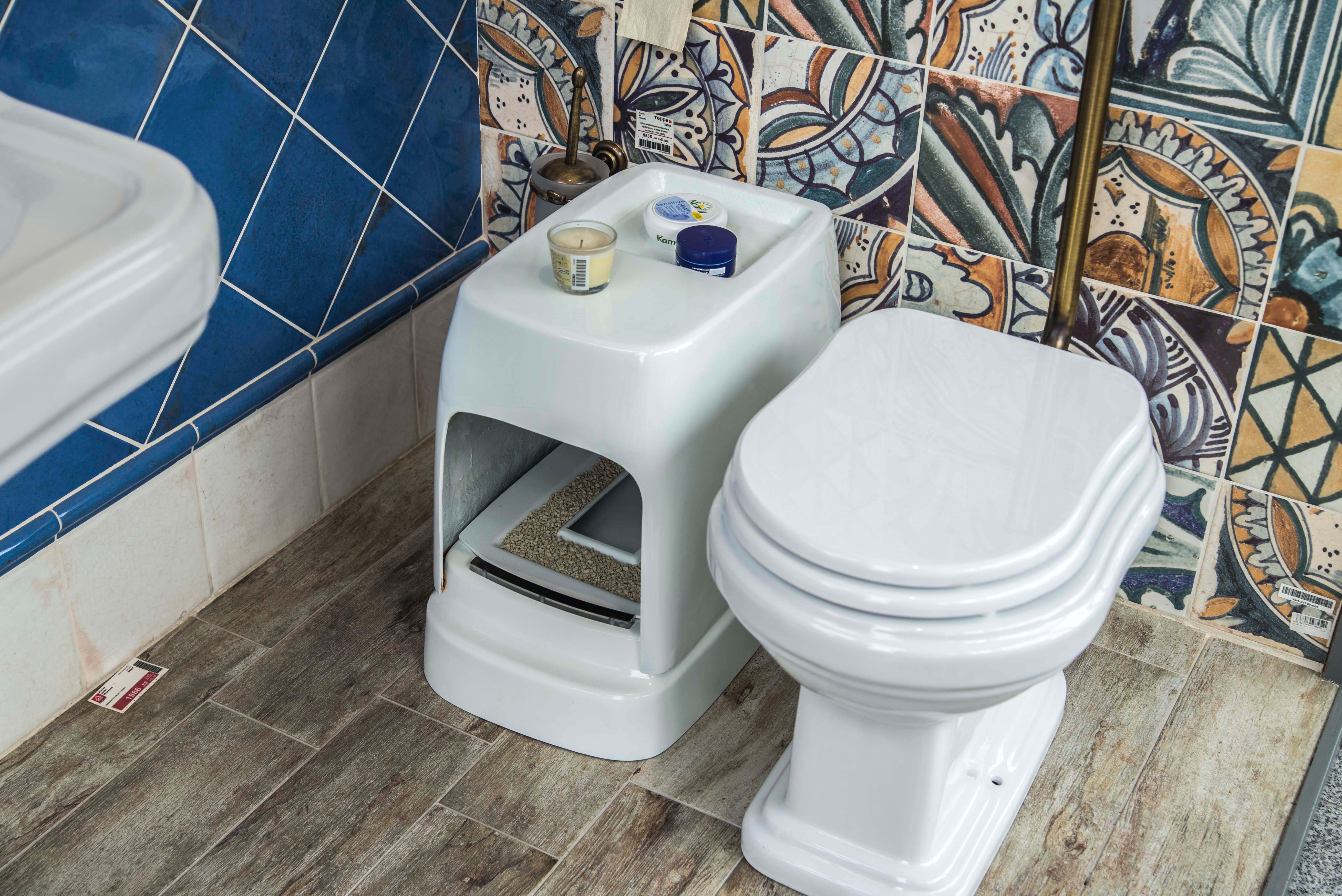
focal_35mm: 47
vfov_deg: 28.7
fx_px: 1753
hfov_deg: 41.9
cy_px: 455
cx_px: 666
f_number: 5
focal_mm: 46
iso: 250
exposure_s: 1/160
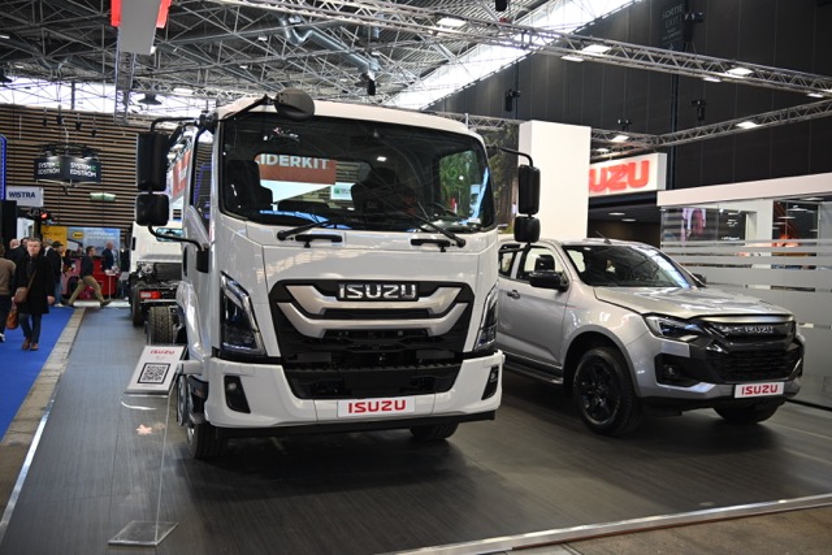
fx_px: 717
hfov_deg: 60.3
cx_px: 416
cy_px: 278
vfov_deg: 42.3
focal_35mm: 31
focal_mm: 31
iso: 400
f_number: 4.2
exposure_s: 1/125
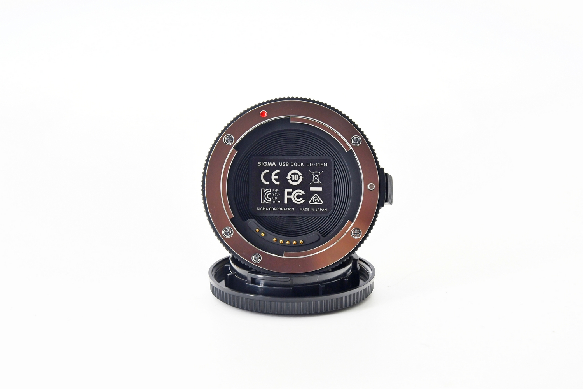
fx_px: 1166
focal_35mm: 72
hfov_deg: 28.1
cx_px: 292
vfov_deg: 18.9
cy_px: 194
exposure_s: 1/125
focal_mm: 48
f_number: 8
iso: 1250
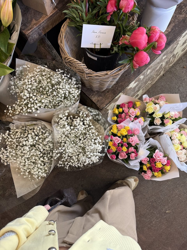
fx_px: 173
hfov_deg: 56.8
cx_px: 94
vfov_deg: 71.6
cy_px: 125
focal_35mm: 24
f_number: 1.8
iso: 200
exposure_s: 1/100
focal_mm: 6.8
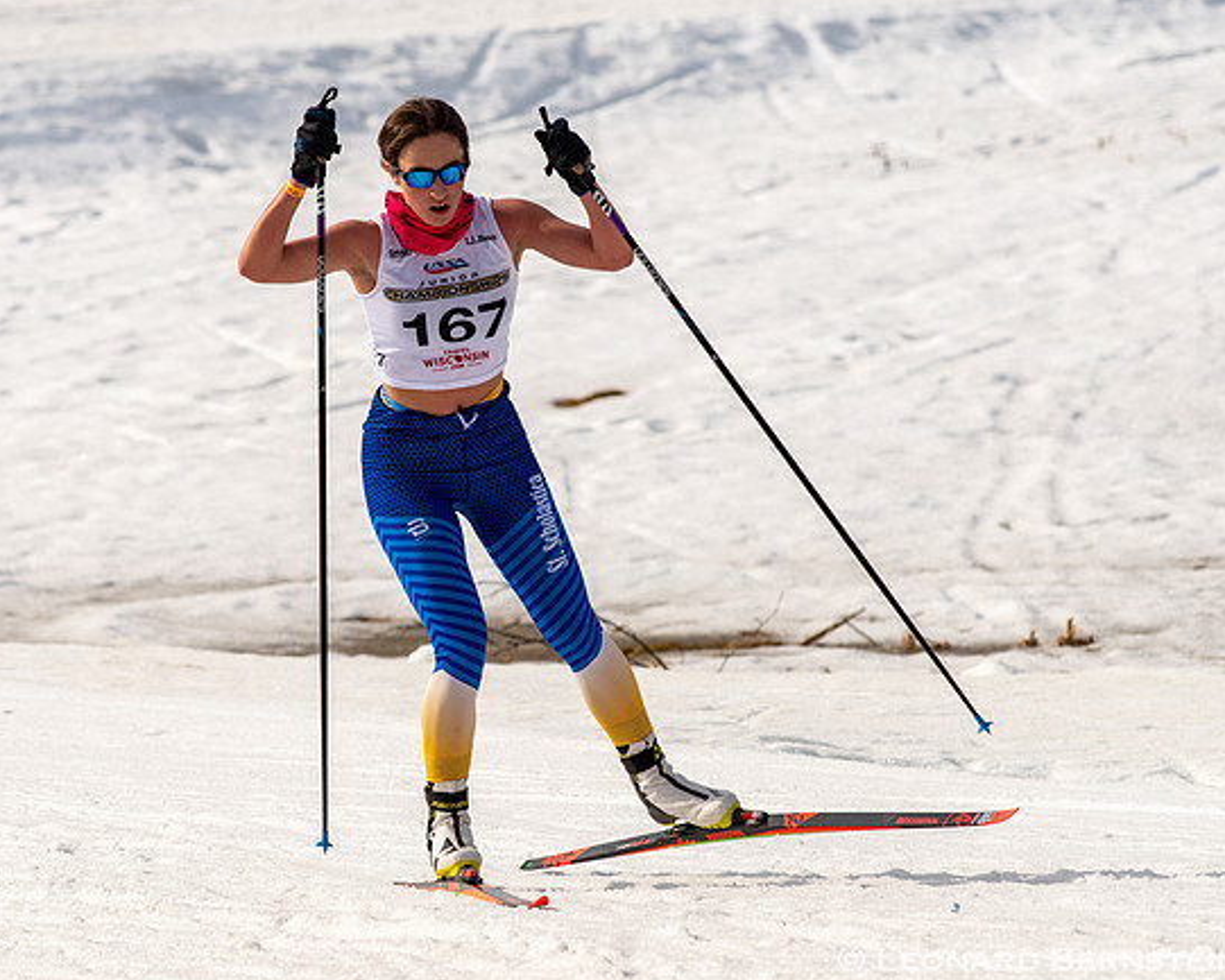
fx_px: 19835
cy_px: 522
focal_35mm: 547
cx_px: 480
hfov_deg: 3.5
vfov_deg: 2.8
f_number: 7.1
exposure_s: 1/2000
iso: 400
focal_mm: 300
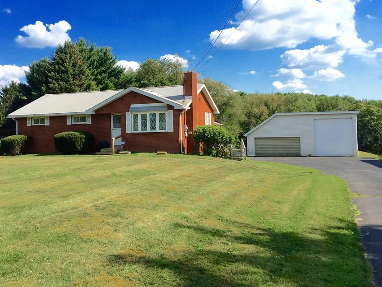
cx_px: 153
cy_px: 134
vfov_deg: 40.7
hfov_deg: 52.3
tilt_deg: +0.6
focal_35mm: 35
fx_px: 386
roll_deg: +0.4
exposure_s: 1/1721
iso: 32
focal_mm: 4.15
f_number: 2.2
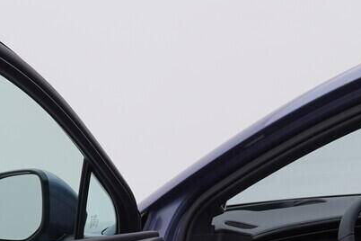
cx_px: 143
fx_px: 1293
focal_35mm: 129
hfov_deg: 15.9
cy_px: 379
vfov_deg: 10.2
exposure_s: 1/100
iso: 125
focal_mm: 24
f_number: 4.5
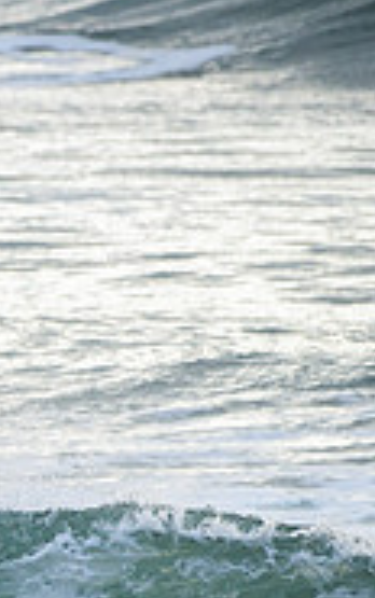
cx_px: -495
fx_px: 26200
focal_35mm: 1606
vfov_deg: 1.3
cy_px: 583
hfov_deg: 0.8
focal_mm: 500
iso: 320
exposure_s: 1/1000
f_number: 5.6
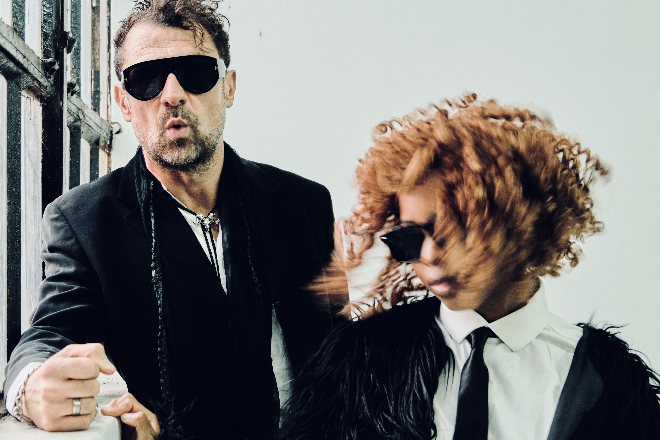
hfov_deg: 25.7
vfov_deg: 17.3
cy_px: 224
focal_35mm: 79
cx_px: 288
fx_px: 1448
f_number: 4.5
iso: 1000
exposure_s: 1/30
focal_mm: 36.6
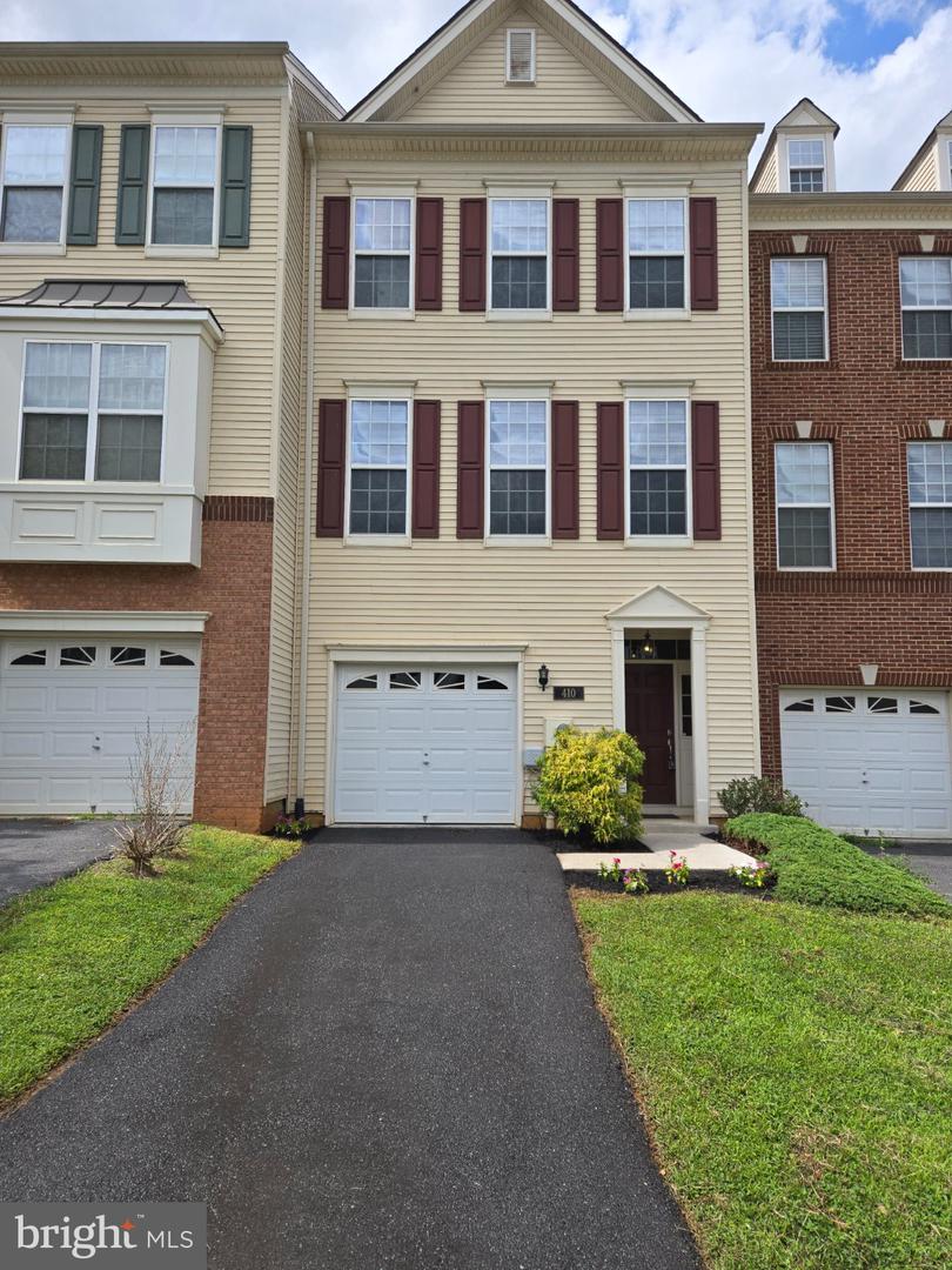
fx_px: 843
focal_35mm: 23
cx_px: 476
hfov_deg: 58.9
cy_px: 635
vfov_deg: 73.9
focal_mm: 5.4
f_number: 1.8
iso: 25
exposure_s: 1/1770
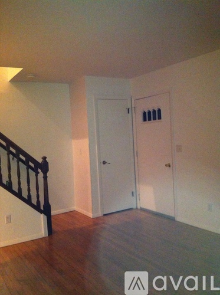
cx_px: 110
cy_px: 148
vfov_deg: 52.7
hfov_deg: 40.6
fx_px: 298
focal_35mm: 35
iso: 640
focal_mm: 3.85
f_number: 2.8
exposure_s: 1/15
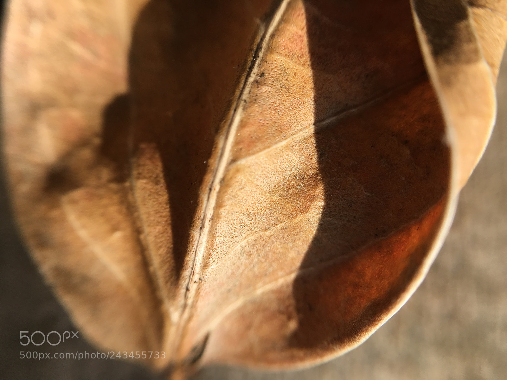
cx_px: 254
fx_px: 425
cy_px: 190
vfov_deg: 48.2
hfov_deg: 61.7
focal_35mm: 29
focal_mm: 4.15
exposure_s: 1/927
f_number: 2.2
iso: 25
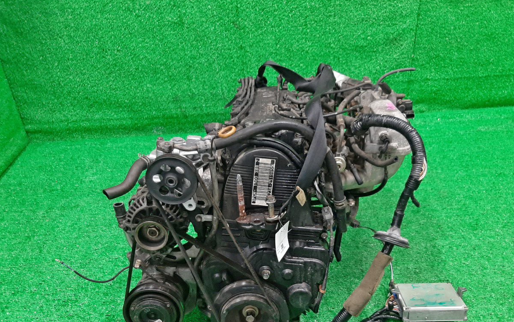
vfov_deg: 37.8
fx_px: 462
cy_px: 220
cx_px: 267
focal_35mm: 33
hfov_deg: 58.1
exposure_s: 1/50
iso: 177
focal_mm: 3.93
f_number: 1.7
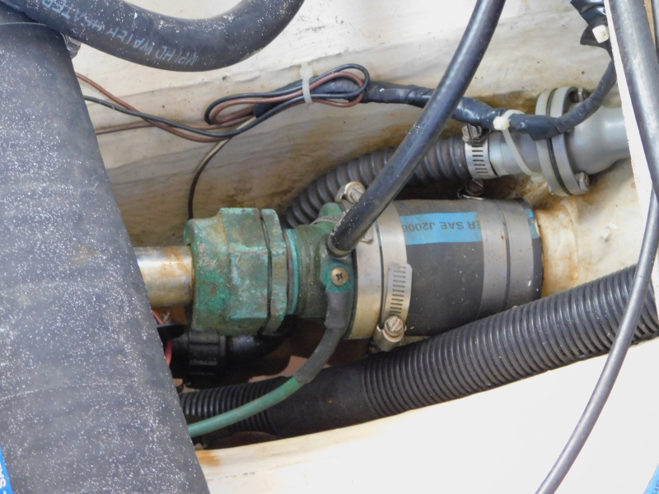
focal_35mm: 115
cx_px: 330
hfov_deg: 17.1
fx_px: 2189
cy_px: 247
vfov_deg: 12.9
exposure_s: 1/15
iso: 800
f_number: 4.8
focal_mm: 20.3
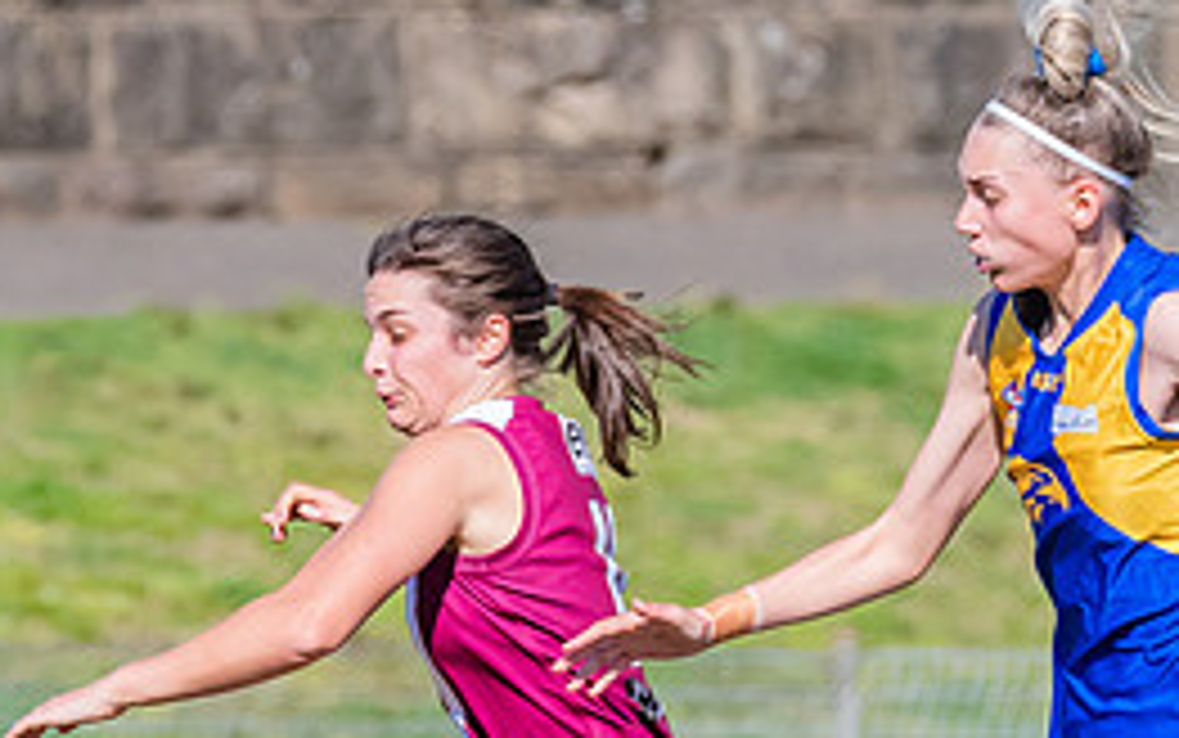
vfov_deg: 0.8
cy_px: 247
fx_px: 51304
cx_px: 940
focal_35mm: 1596
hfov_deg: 1.3
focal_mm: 400
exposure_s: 1/1600
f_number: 9
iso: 800
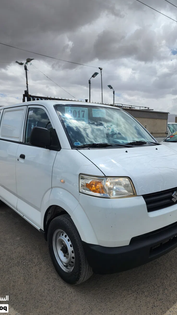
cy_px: 155
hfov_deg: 44.4
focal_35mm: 26
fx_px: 217
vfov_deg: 71.9
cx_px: 90
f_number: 1.8
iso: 12
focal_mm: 6.4
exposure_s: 1/1418
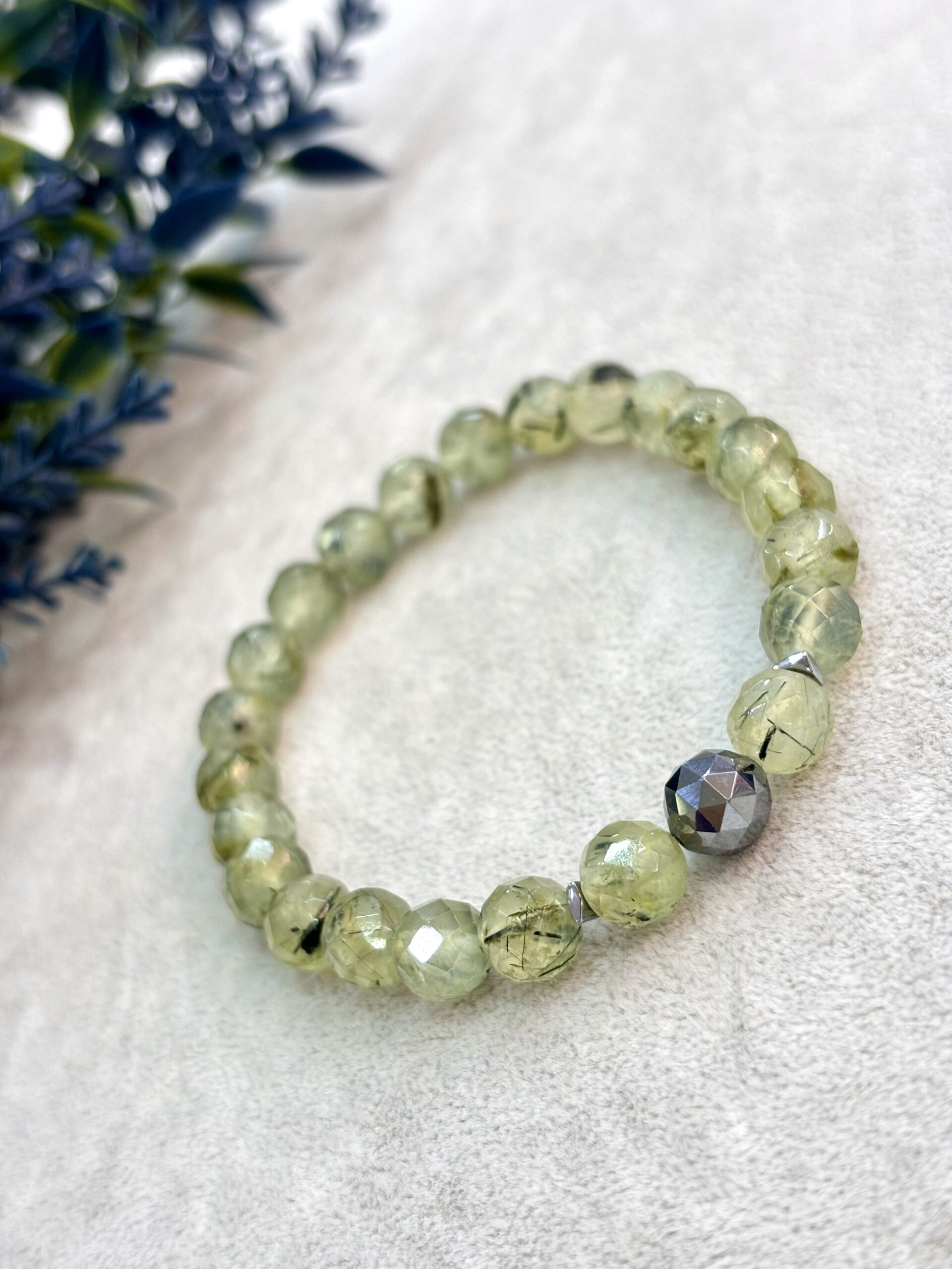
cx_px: 476
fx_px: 1907
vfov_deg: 36.8
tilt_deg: -33.5
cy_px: 634
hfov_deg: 28.0
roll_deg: +40.5
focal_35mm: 52
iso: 40
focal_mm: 5.96
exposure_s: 1/50
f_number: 1.6
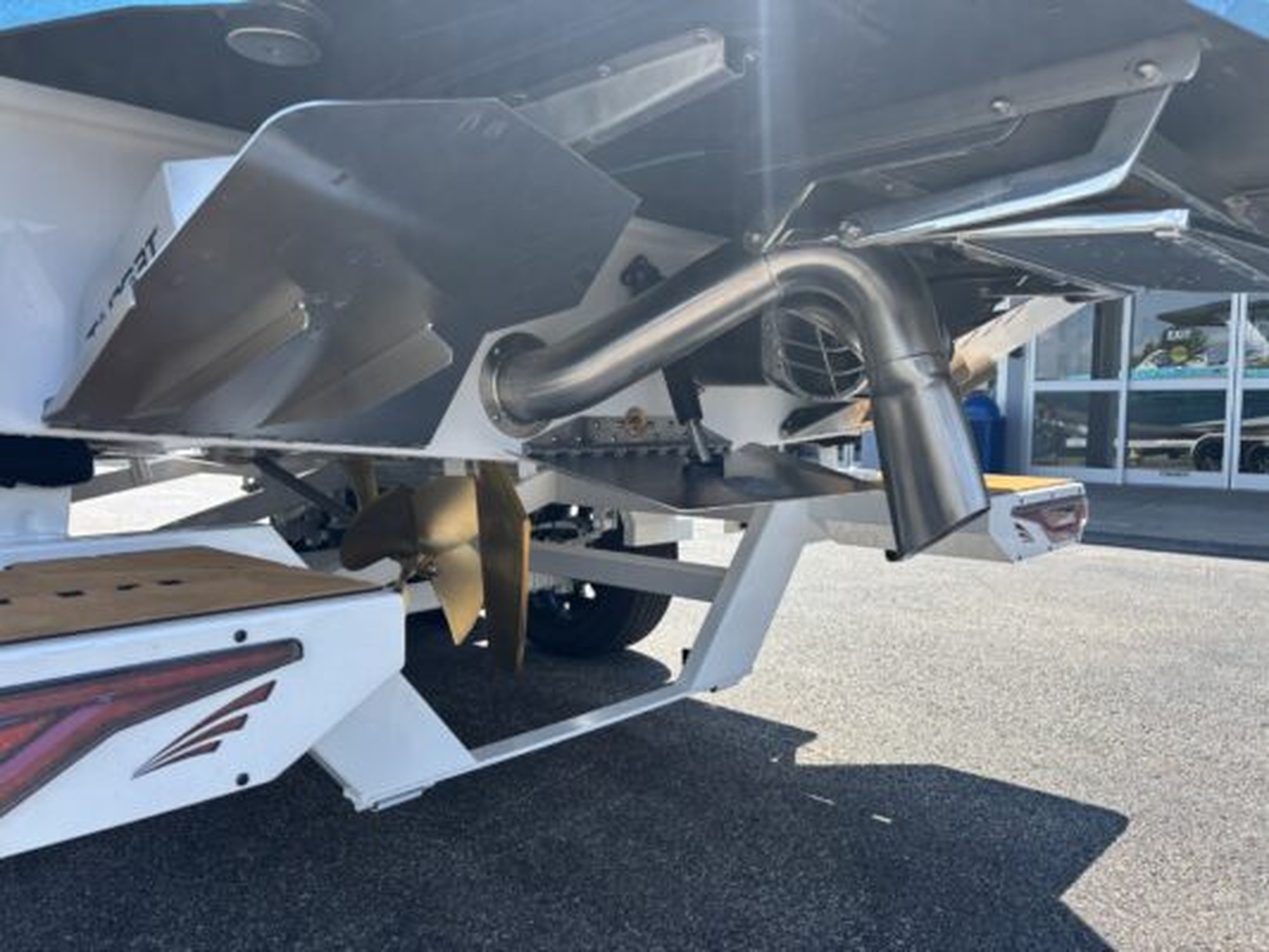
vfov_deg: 53.1
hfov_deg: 67.3
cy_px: 476
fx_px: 953
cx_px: 634
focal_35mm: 26
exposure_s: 1/1126
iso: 50
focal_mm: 5.96
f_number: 1.6
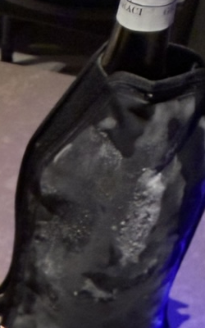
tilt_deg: -53.3
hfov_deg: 13.6
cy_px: 523
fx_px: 796
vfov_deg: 19.5
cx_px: -123
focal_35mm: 89
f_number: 2.2
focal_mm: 2.22
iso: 250
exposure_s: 1/50
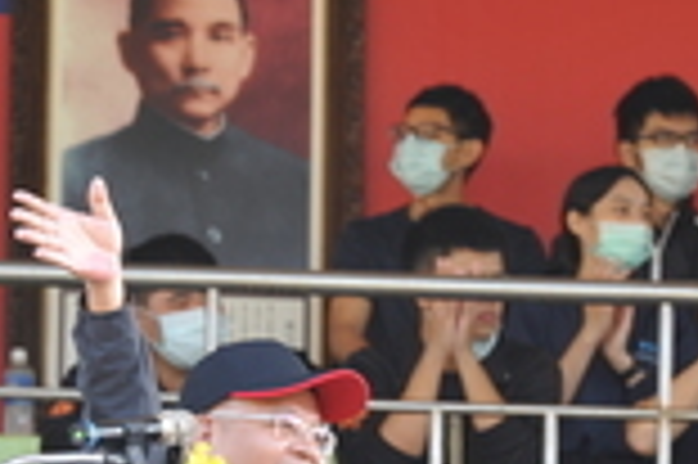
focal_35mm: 516
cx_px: 302
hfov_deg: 4.0
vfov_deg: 2.7
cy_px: 450
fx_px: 9994
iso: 640
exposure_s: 1/100
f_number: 9
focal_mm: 200
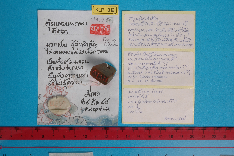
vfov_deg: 19.7
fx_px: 448
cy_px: 78
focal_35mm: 69
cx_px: 117
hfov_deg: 29.3
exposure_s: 1/4
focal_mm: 46
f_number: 29
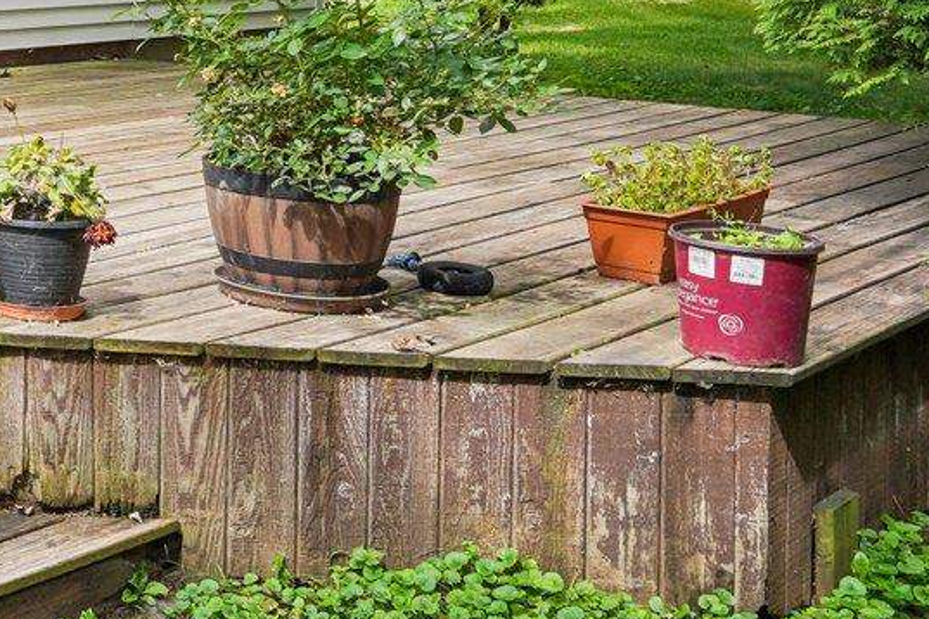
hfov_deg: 24.9
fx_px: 1574
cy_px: -99
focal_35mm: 61
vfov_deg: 20.9
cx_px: -479
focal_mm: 16
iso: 100
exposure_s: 1/80
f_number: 8
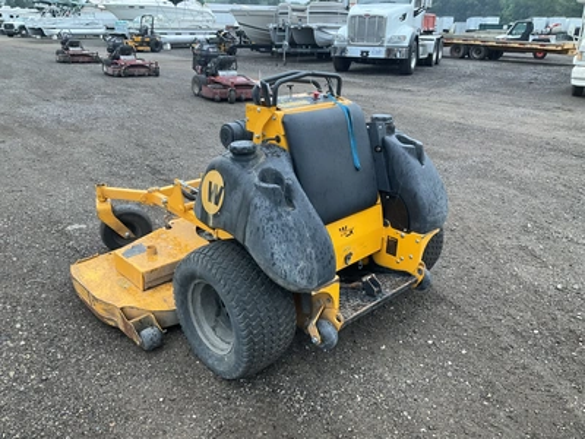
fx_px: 490
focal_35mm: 29
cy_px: 220
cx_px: 292
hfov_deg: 61.7
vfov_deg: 48.2
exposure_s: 1/86
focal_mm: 3
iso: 64
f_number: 1.8
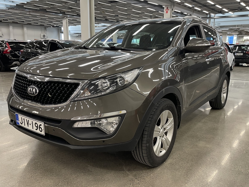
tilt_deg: -9.9
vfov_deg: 46.8
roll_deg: -1.0
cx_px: 128
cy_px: 94
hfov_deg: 60.0
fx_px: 216
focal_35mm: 30
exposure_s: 1/50
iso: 64
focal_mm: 4.2
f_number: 1.6
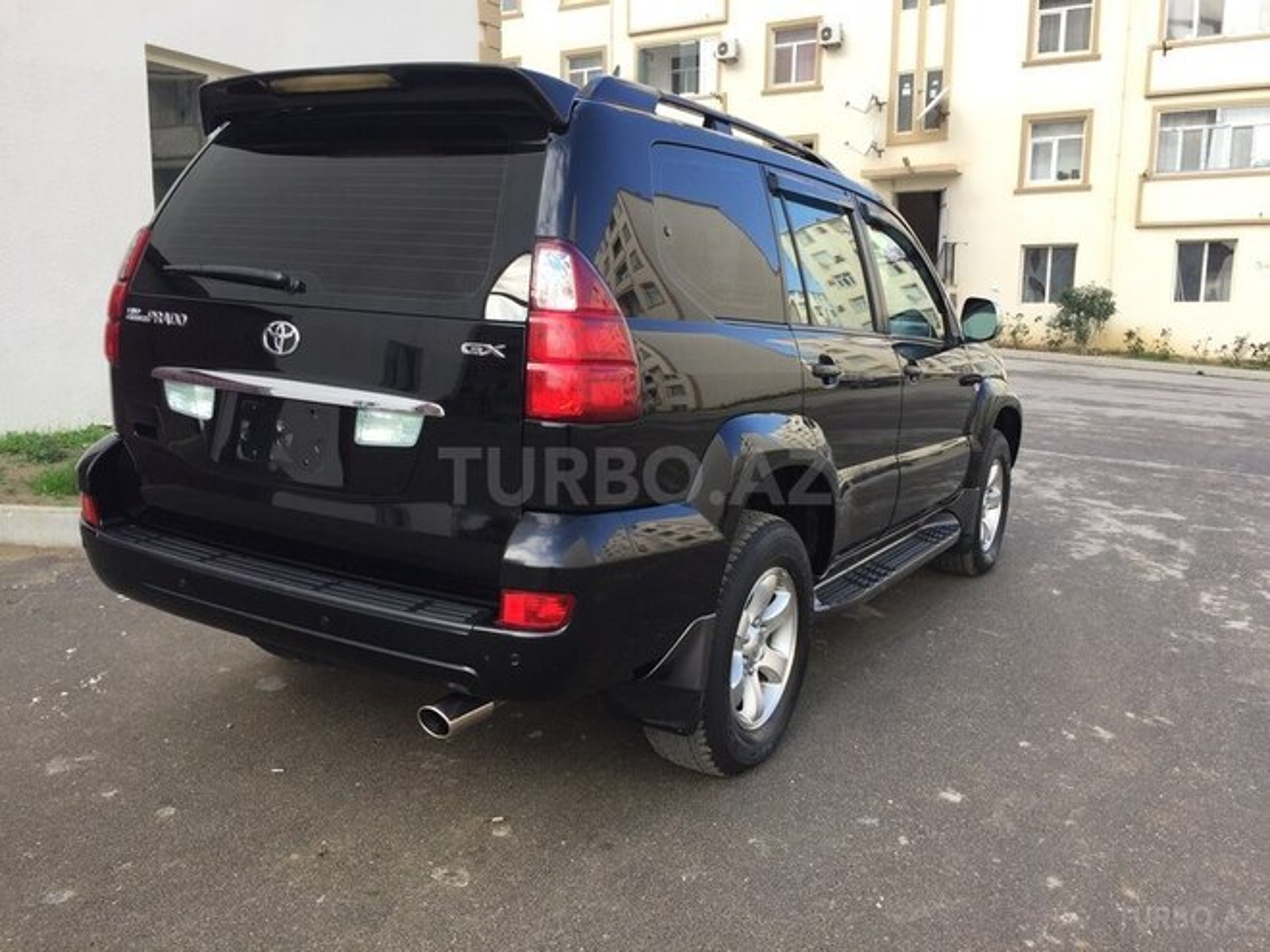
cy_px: 476
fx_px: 1064
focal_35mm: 29
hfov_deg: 61.7
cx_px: 635
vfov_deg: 48.2
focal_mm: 4.15
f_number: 2.2
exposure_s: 1/278
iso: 32
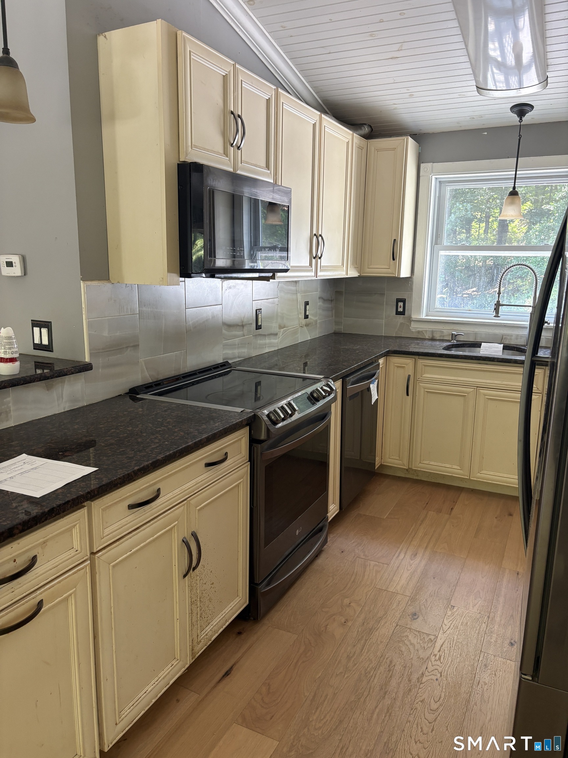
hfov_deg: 53.1
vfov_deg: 67.3
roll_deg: -0.8
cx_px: 284
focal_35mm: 26
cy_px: 379
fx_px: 569
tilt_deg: -11.0
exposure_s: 1/65
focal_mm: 5.96
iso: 125
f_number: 1.6
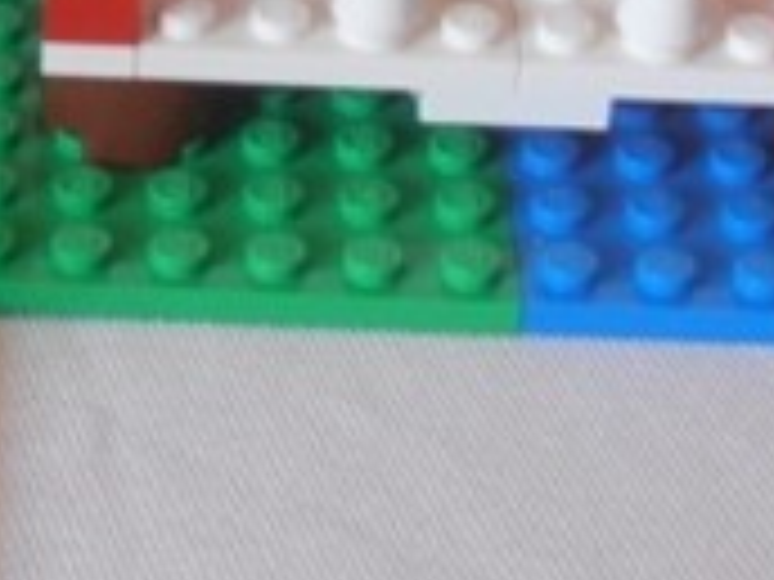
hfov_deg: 10.1
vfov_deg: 7.5
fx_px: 4338
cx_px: -90
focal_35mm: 194
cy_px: -384
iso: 125
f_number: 3.9
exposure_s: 1/40
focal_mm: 6.61
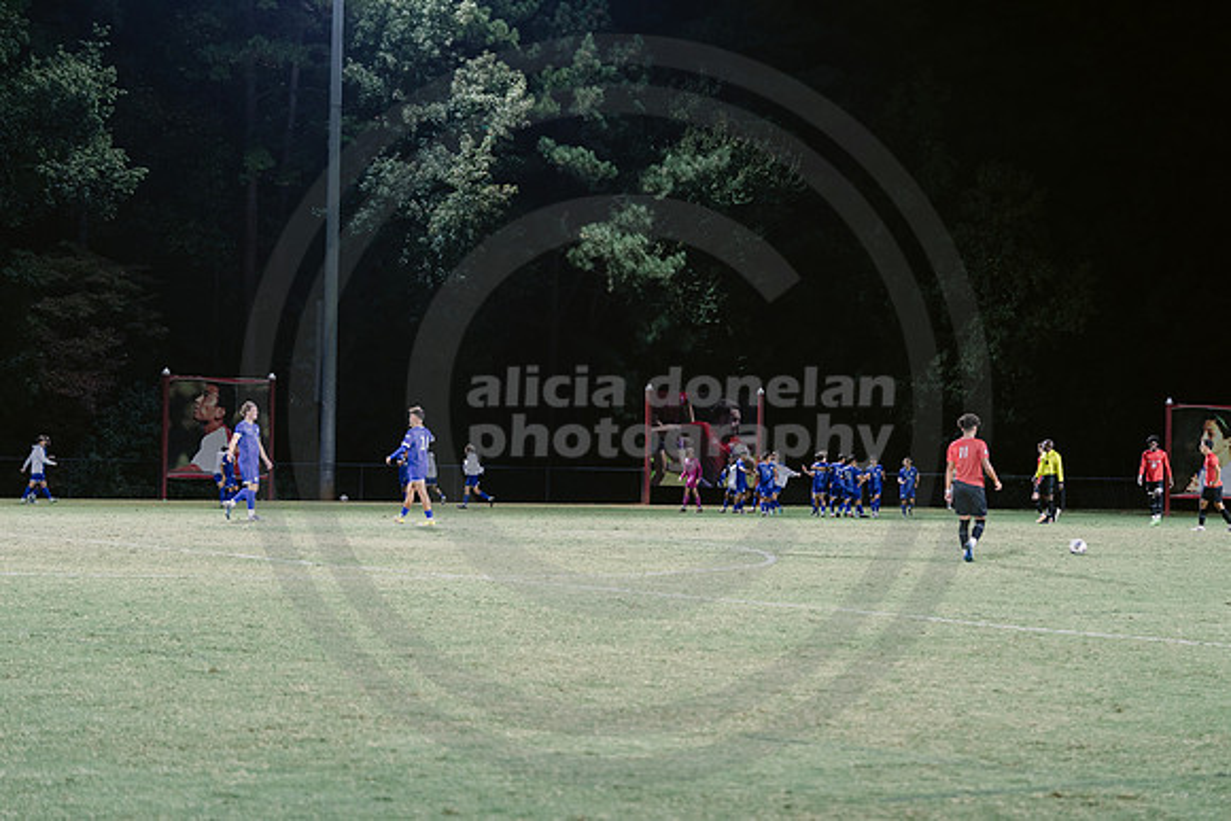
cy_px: 410
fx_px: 3078
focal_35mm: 90
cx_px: 616
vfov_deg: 15.2
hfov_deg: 22.6
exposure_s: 1/160
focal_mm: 90
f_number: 3.5
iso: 2000
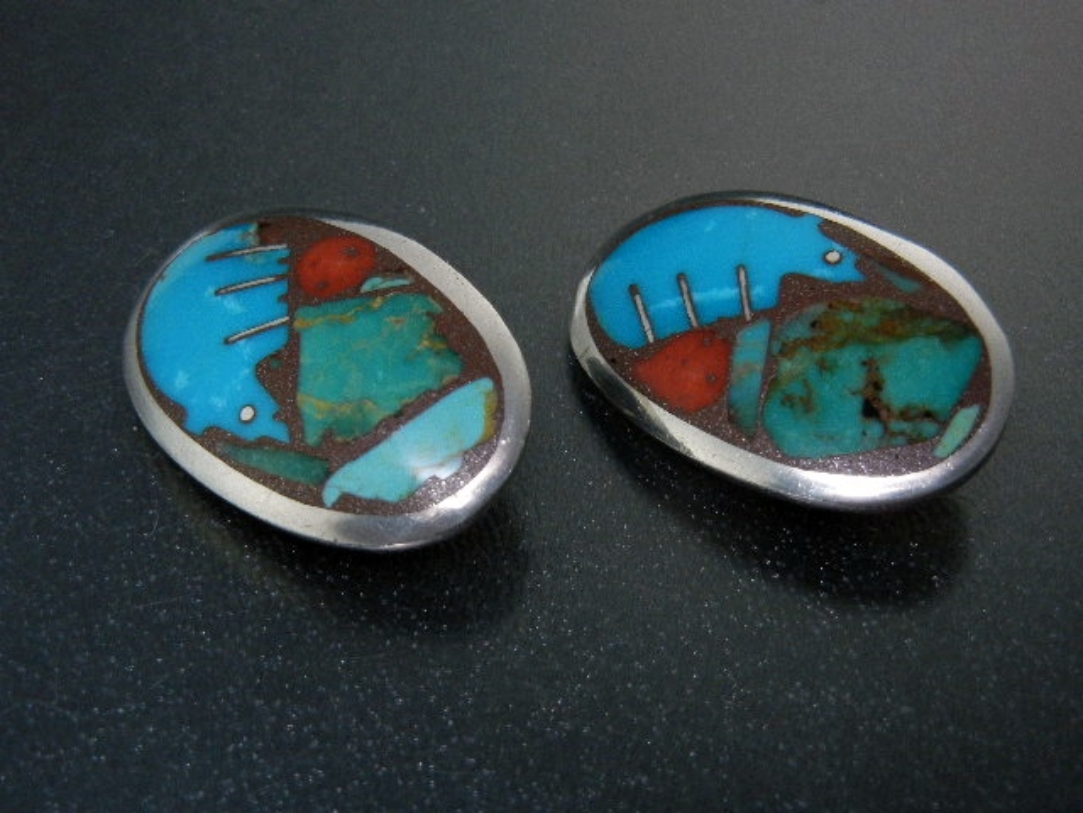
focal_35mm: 59
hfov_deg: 32.7
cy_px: 406
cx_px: 542
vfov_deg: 24.8
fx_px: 1846
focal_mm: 10.6
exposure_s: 1/30
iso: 548
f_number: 8
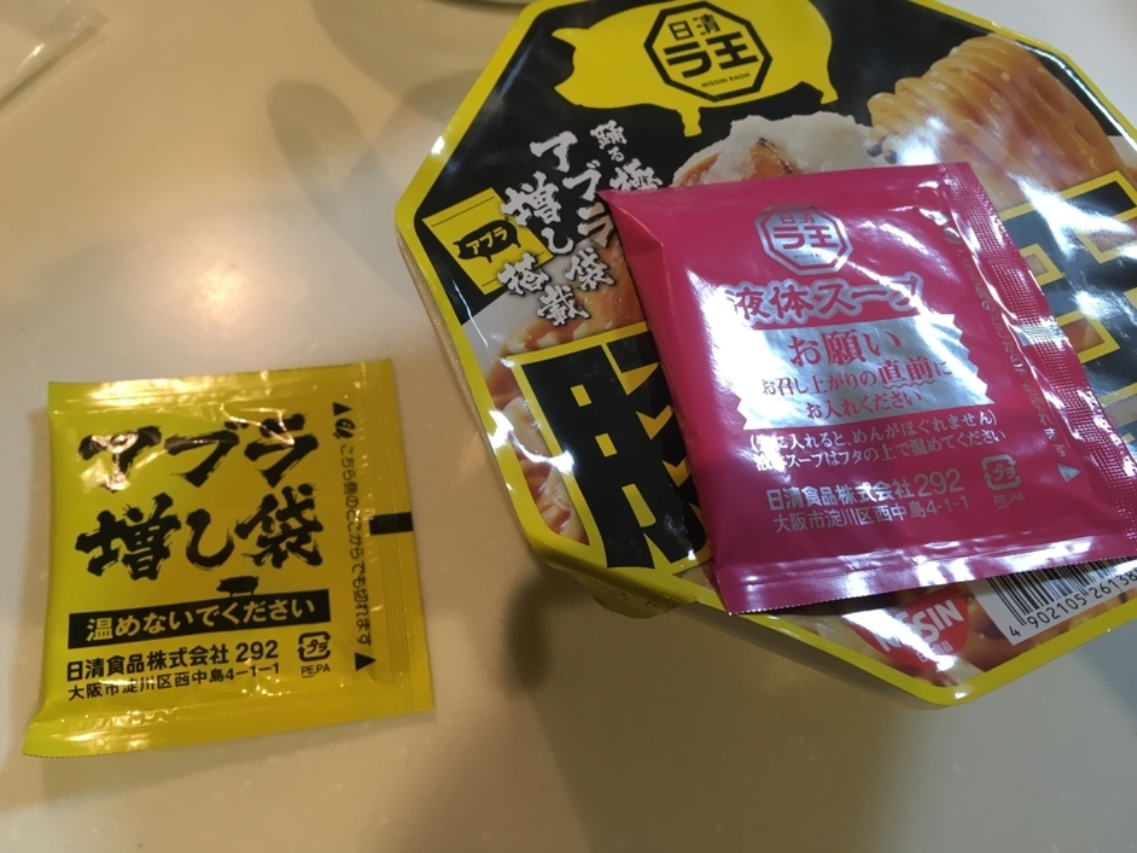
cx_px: 568
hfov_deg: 61.7
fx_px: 953
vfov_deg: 48.2
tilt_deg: -60.4
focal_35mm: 29
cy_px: 426
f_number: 2.2
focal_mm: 4.15
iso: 50
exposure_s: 1/30
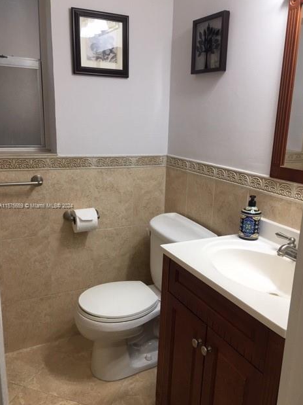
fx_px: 350
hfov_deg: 46.8
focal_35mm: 30
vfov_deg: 60.0
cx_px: 155
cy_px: 206
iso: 32
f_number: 2.2
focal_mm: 4.15
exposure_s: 1/30
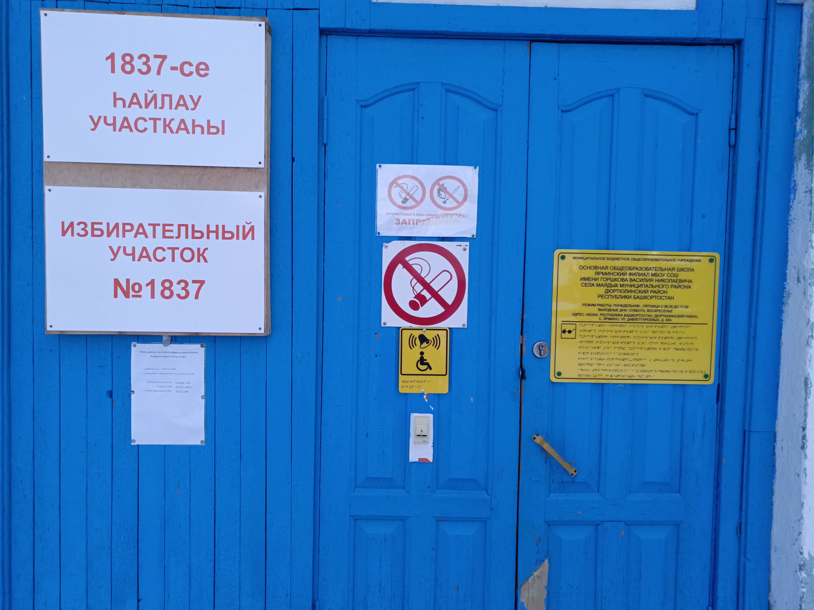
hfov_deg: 69.4
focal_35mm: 25
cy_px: 305
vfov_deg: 54.9
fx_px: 588
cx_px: 407
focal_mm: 5.25
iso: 342
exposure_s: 1/99.9
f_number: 1.7
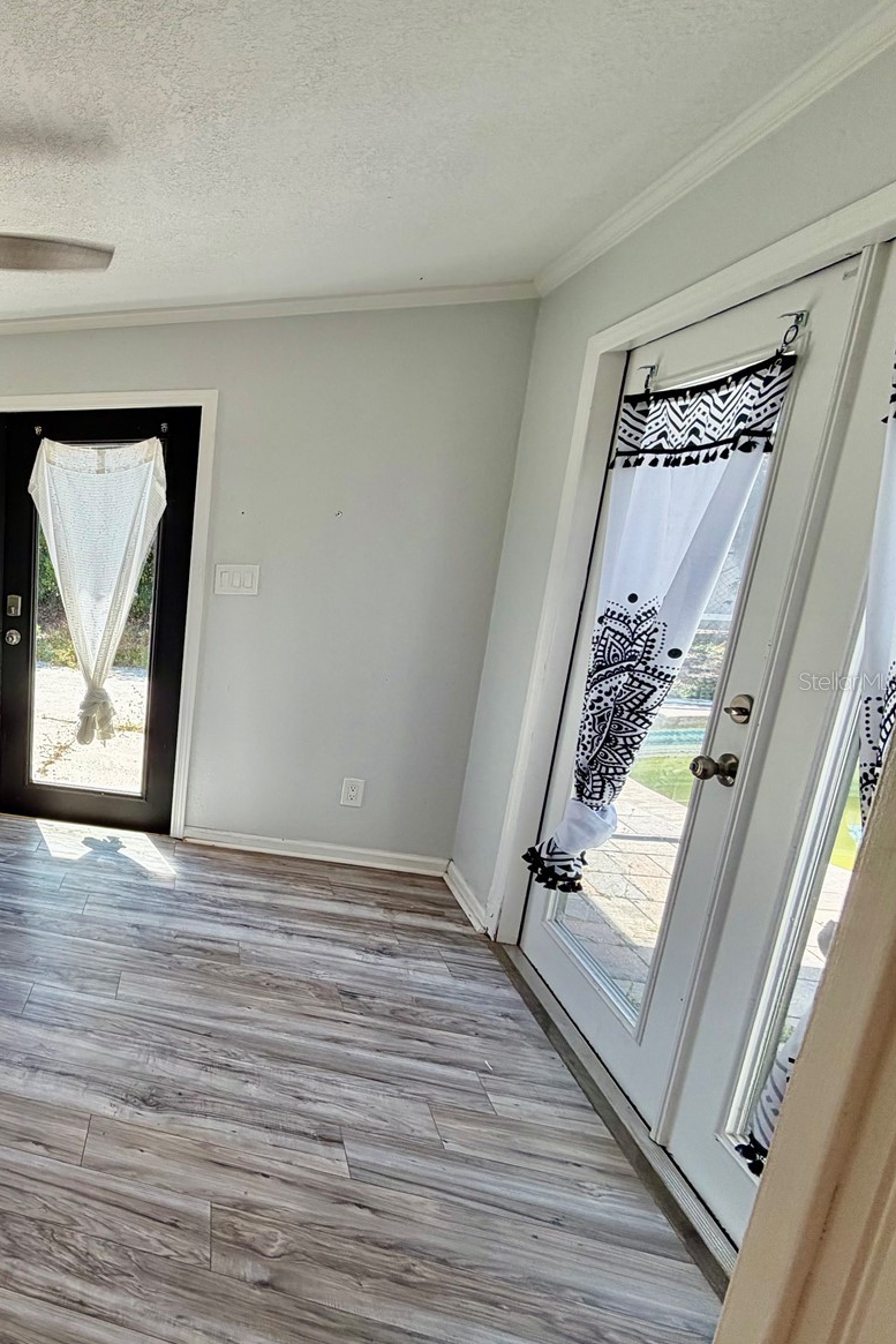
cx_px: -15
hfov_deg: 49.5
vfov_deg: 84.0
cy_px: 681
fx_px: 746
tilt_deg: -12.5
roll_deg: -0.6
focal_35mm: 20
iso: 64
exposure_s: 1/157
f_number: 2.2
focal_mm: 2.22
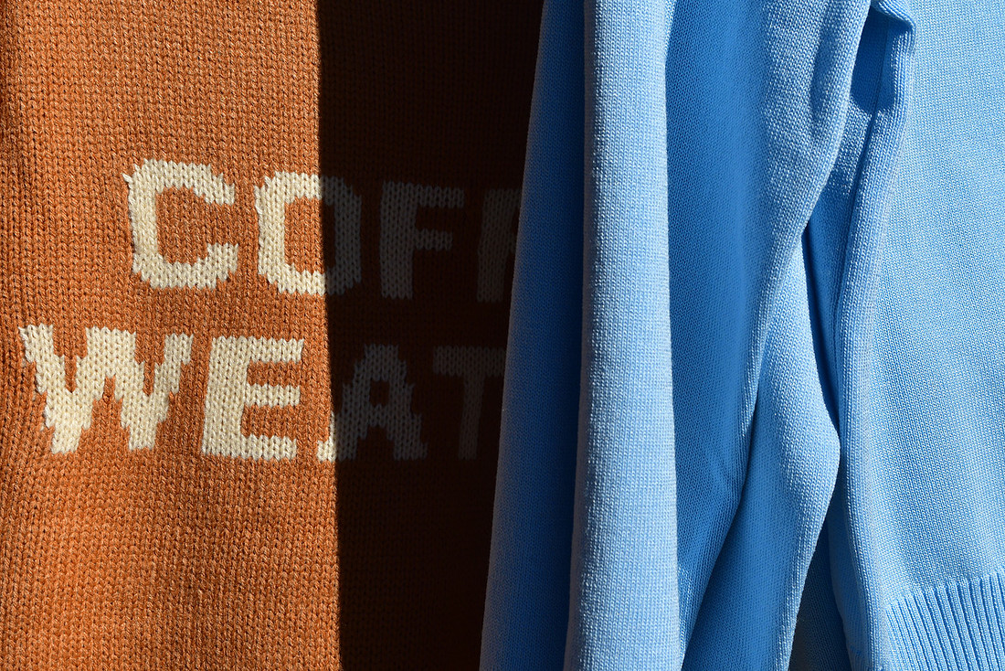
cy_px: 336
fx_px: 1927
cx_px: 502
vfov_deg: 19.7
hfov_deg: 29.2
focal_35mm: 69
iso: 200
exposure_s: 1/500
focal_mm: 46
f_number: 11
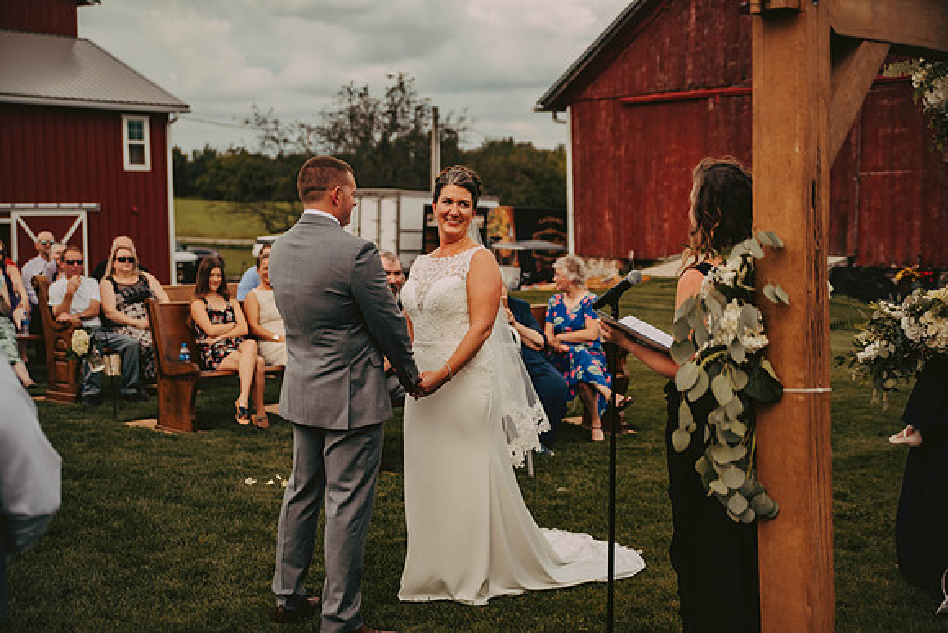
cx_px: 474
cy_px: 316
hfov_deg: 38.2
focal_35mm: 52
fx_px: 1370
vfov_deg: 26.0
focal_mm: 52
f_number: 2.8
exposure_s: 1/3200
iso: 250
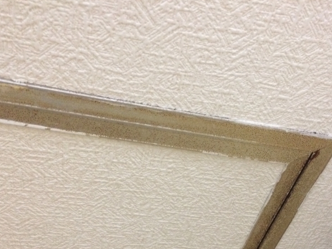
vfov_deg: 34.7
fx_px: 393
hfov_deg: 45.3
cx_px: 210
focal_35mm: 41
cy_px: 175
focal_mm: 4.15
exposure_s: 1/15
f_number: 2.2
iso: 320
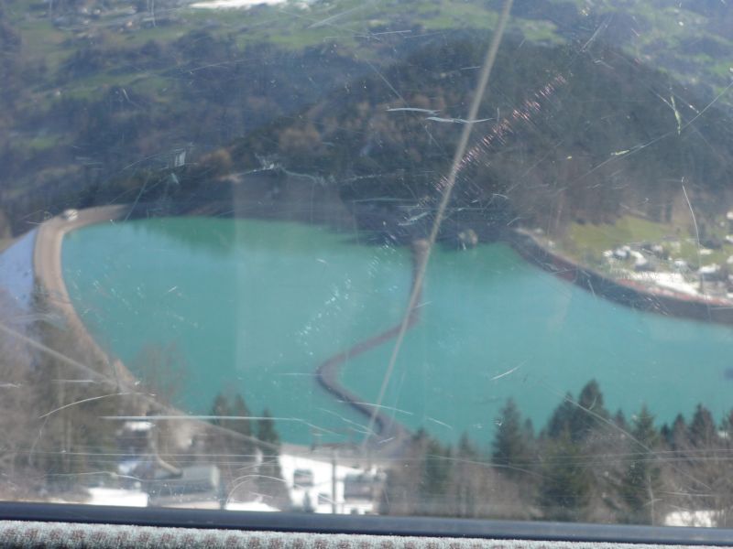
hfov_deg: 37.5
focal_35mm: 51
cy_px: 274
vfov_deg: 28.6
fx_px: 1080
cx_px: 366
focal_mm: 8.4
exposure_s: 1/400
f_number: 3.2
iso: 100
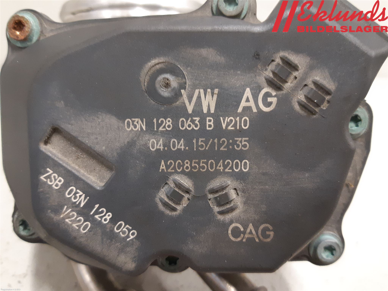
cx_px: 194
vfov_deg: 53.1
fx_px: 291
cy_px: 146
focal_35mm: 26
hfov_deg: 67.3
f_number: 1.7
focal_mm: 3.93
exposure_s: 1/25
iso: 250
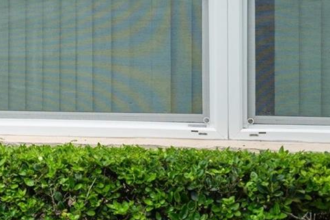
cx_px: -156
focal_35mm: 116
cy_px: 53
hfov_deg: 16.2
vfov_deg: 11.8
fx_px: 1063
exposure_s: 1/160
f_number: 8
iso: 320
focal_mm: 35
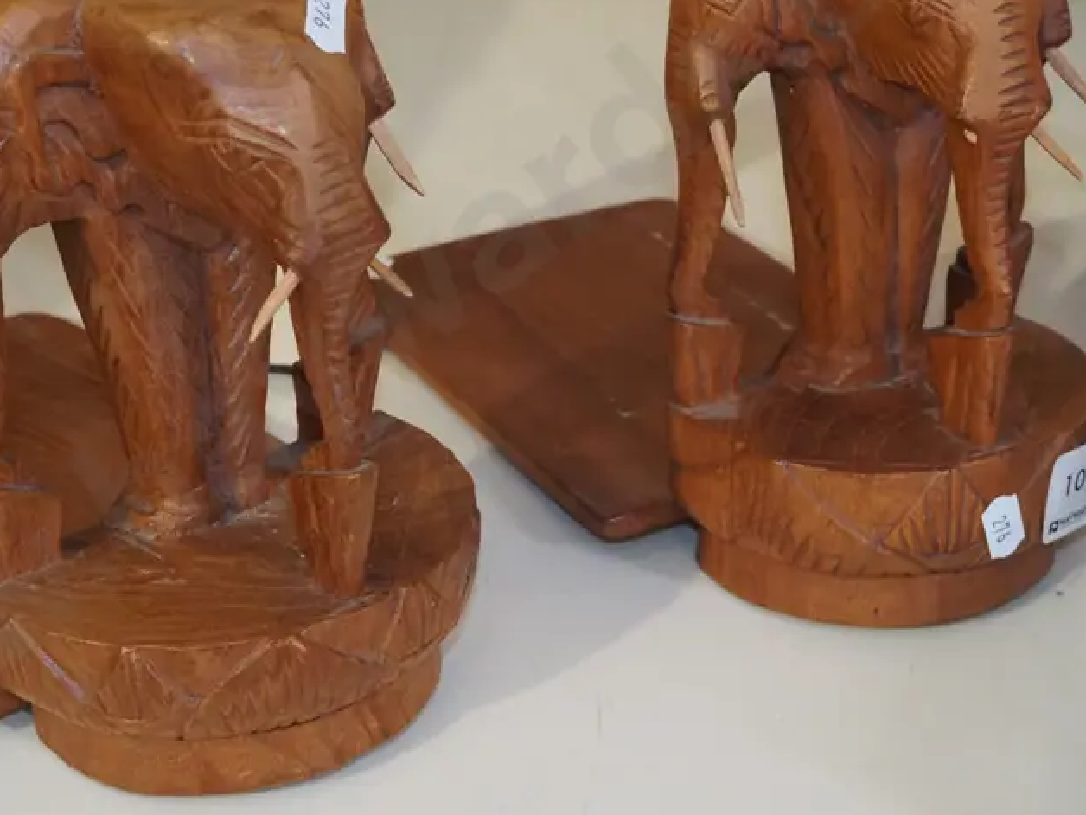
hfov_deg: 25.9
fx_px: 2353
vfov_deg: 19.6
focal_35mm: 75
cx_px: 438
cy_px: 286
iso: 2500
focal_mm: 23
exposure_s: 1/60
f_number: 5
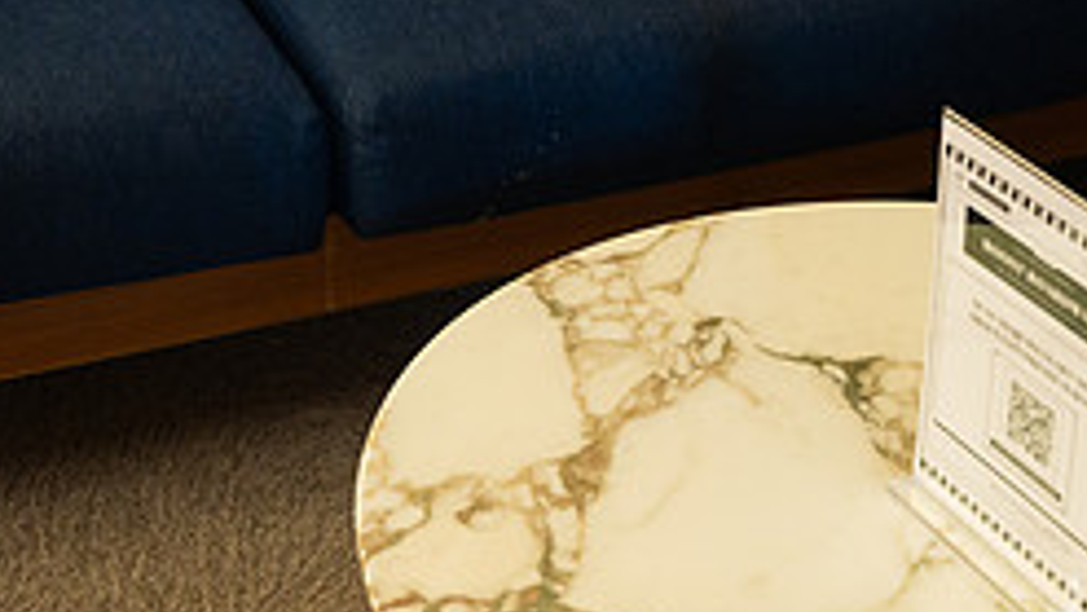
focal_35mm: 86
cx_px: 208
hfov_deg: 24.3
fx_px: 2479
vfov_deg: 13.7
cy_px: -124
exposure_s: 1/320
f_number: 3.2
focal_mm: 34
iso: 1600
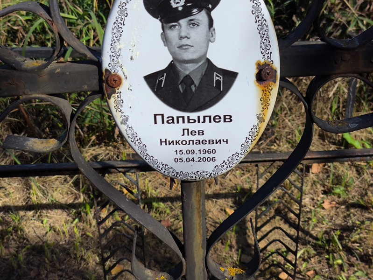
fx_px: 539
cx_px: 186
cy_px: 140
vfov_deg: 29.1
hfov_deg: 38.2
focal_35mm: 50
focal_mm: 4.71
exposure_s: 1/1802
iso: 50
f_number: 1.7
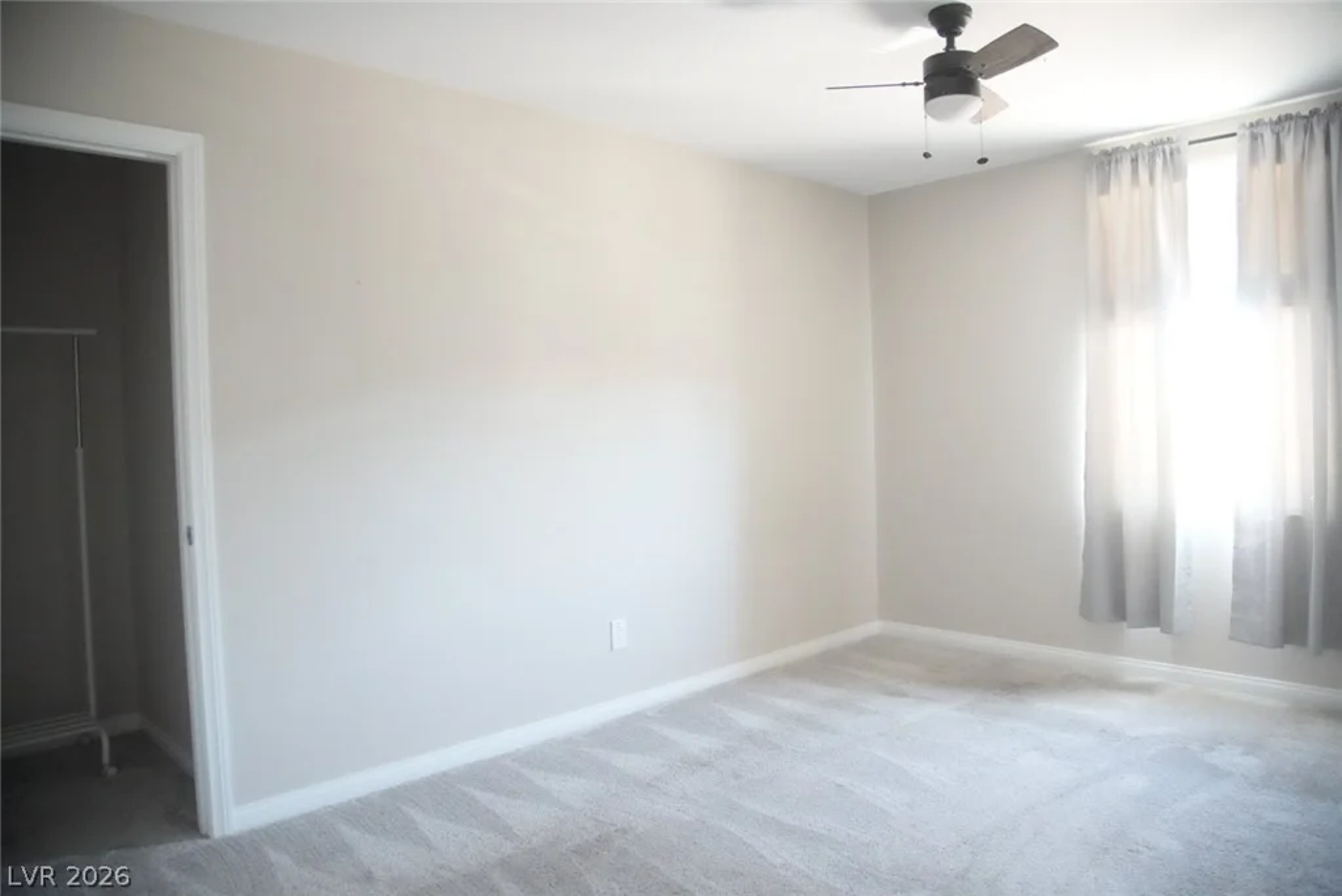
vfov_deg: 53.2
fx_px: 895
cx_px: 671
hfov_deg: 73.7
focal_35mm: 24
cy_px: 448
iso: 16000
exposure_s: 1/80
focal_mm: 24
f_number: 4
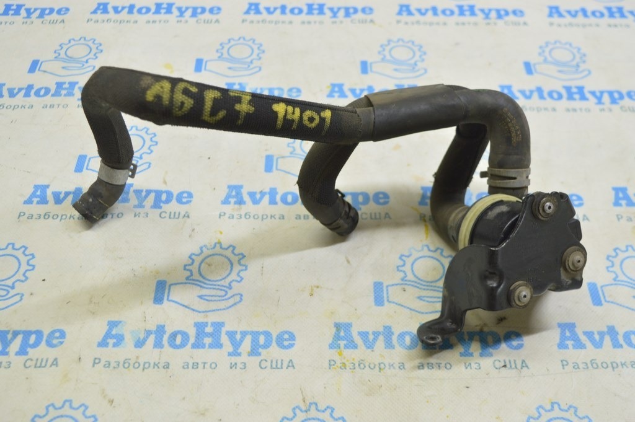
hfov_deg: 45.0
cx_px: 318
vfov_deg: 30.8
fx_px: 767
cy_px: 211
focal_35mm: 44
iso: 400
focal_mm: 29
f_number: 5.6
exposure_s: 1/20
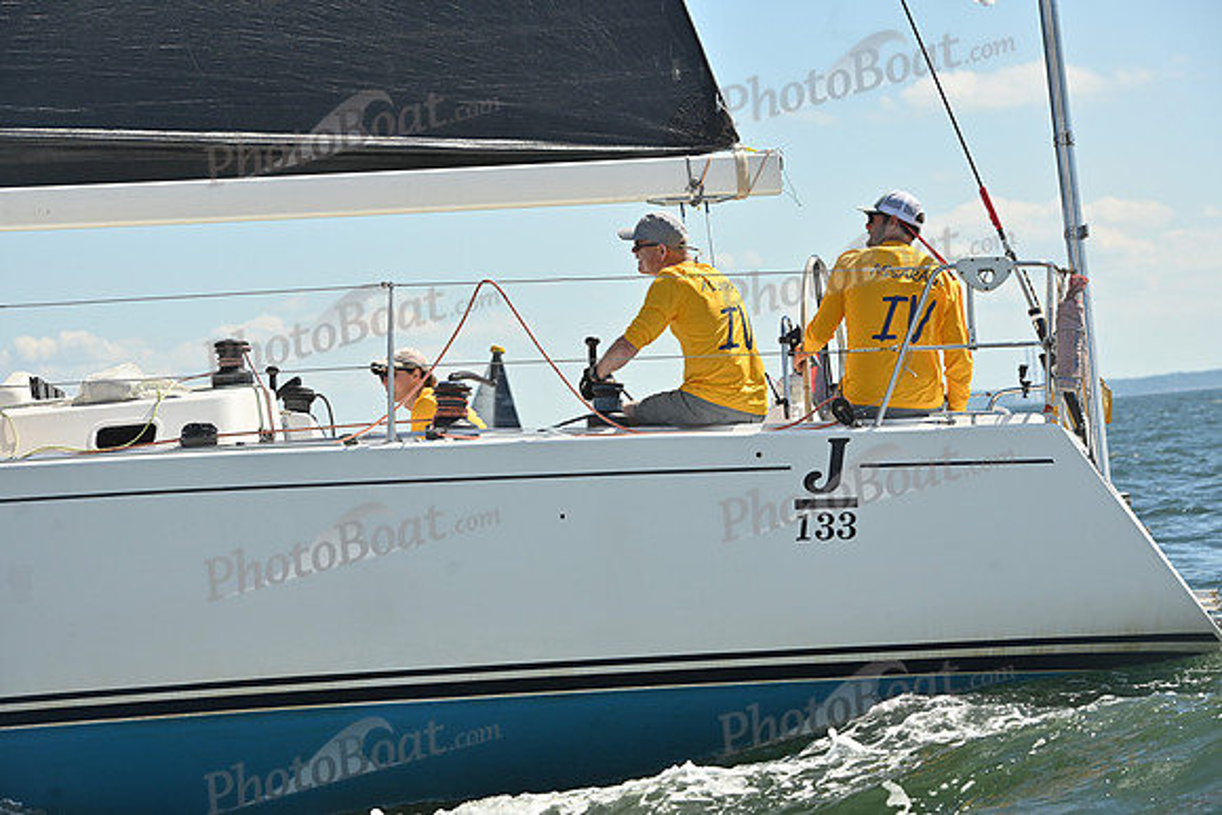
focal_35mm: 120
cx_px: 611
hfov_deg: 17.1
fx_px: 4074
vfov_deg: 11.4
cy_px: 408
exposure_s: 1/1250
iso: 250
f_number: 8
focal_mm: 120
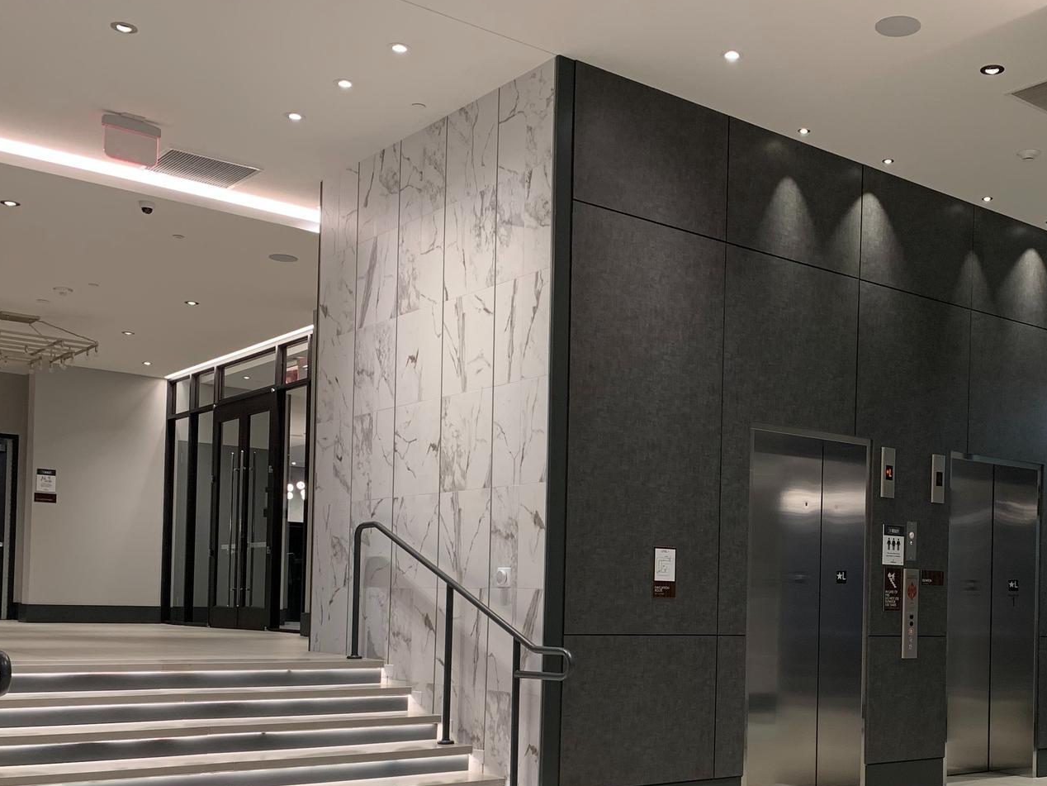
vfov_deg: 33.6
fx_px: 1270
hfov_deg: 43.8
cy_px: 598
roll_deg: -1.5
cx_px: 736
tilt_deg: -0.2
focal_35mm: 42
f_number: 1.8
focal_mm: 4.25
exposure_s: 1/60
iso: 80
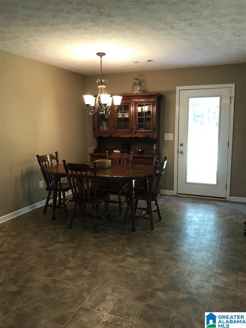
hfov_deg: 49.7
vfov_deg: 63.4
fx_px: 265
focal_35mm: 28
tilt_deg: -7.7
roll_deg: +1.7
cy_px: 164
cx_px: 123
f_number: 1.8
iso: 40
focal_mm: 3.99
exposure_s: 1/15
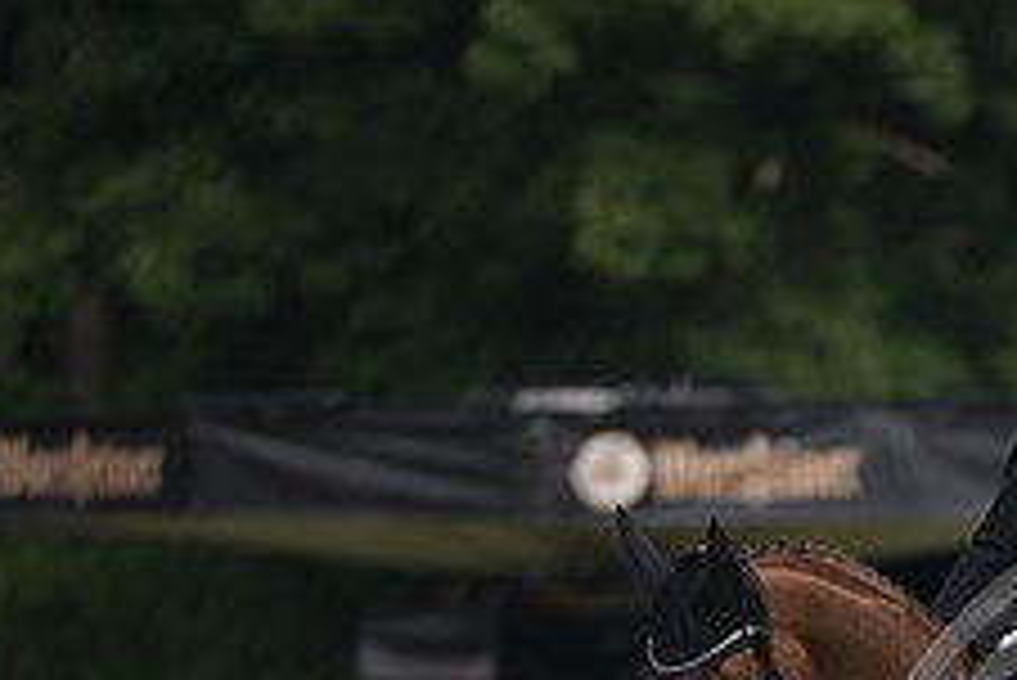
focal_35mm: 974
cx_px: 1251
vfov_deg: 1.4
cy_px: 867
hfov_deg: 2.1
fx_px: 27532
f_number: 5
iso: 160
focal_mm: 380
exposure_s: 1/1250
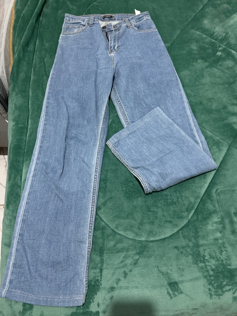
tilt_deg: -63.6
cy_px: 158
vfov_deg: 67.3
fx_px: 237
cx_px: 118
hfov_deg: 53.1
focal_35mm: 26
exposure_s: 1/33
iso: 400
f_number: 1.5
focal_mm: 5.7
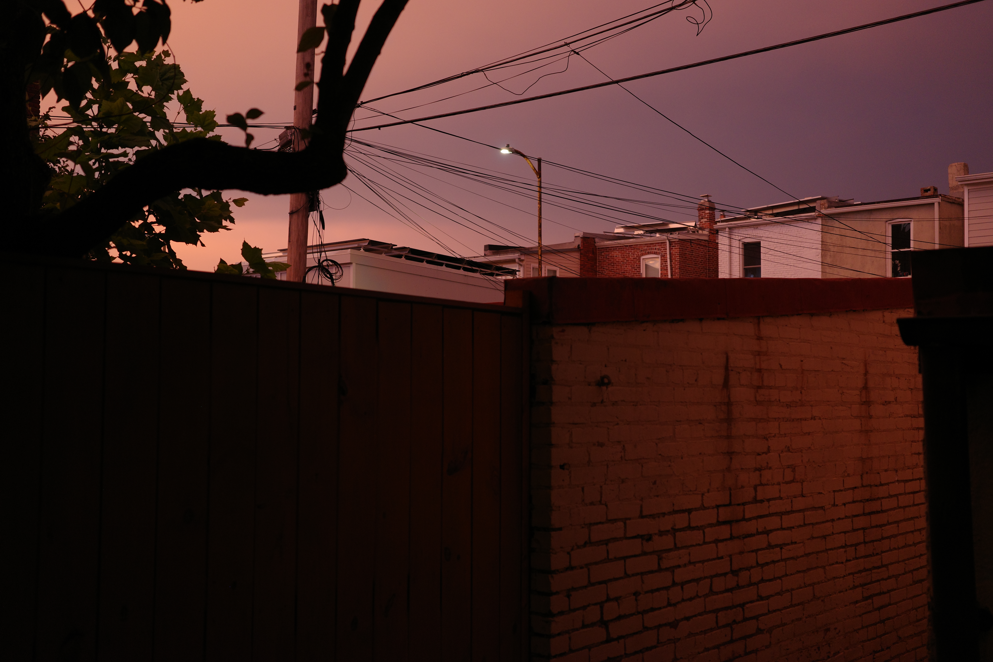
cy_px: 331
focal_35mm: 40
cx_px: 496
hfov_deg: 48.5
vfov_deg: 33.4
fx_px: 1103
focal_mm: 26
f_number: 2.8
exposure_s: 1/40
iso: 500
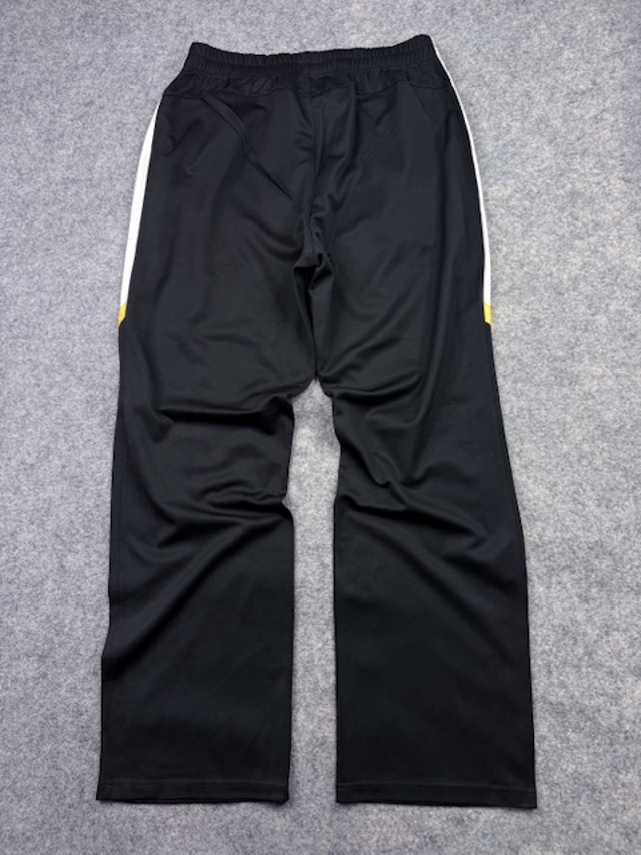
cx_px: 320
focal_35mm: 24
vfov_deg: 71.6
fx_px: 593
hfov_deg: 56.8
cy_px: 428
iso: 64
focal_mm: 6.76
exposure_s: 1/121
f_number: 1.78
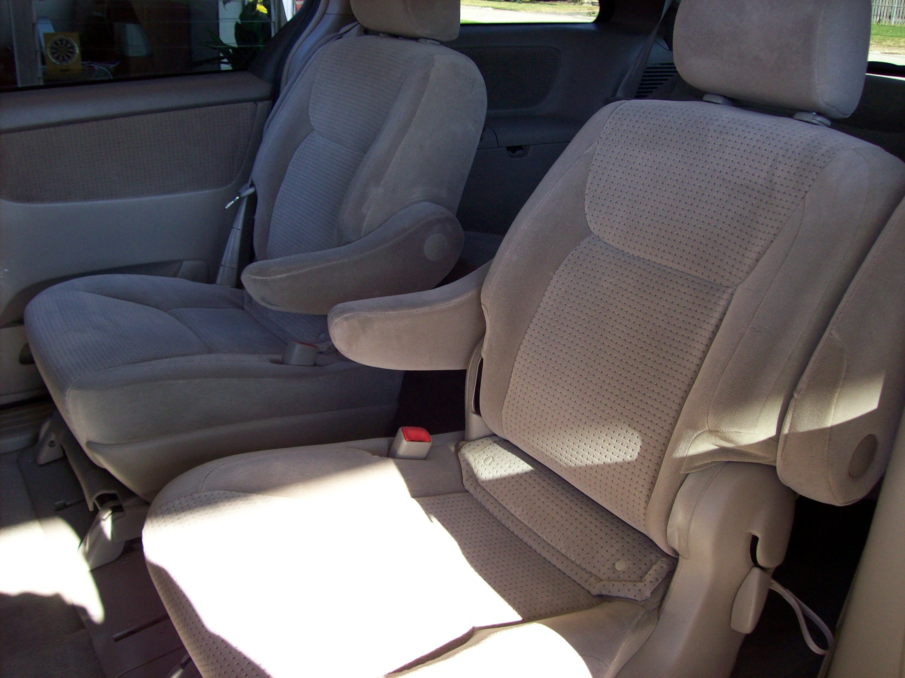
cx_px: 452
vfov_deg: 39.6
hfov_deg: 51.4
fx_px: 941
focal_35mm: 36
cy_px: 339
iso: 108
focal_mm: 6
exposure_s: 1/128
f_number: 2.7
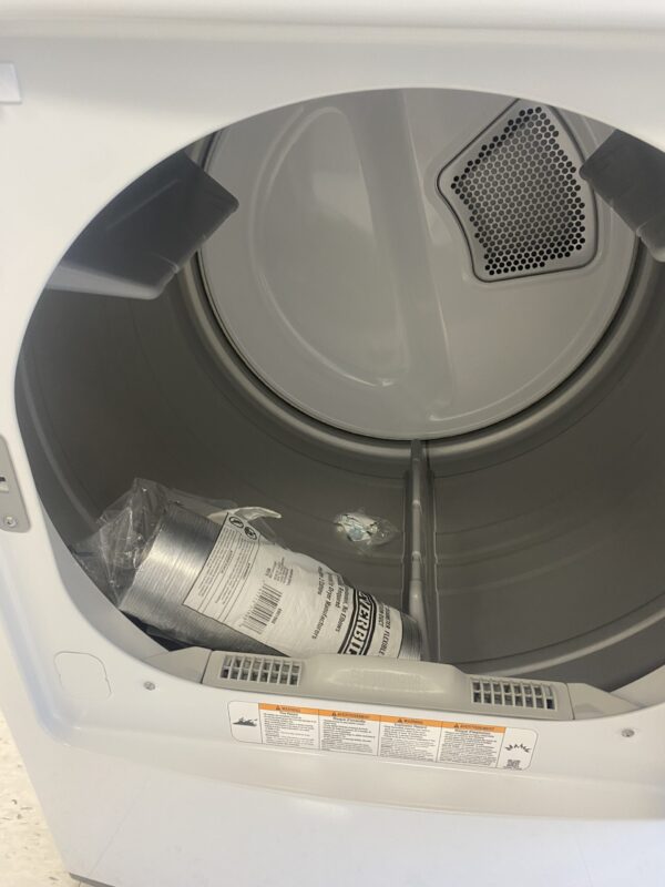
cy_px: 444
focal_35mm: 26
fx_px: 666
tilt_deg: -32.1
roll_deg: -2.1
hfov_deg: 53.1
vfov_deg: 67.3
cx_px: 332
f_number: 1.8
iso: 125
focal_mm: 4.25
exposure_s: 1/64
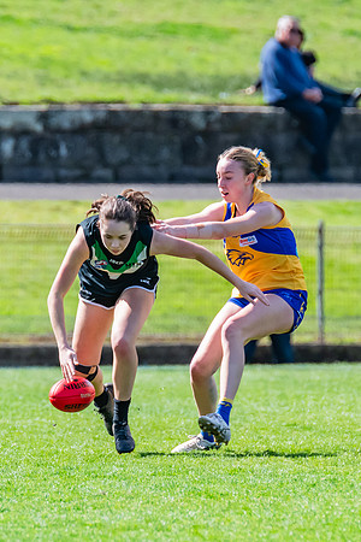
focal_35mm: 978
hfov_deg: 1.4
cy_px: 254
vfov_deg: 2.1
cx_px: 105
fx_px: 14707
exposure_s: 1/1600
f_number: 7.1
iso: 800
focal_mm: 420
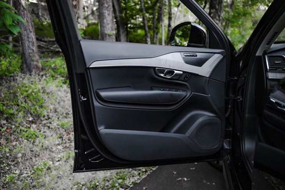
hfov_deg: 60.3
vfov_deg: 42.3
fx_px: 245
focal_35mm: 31
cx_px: 142
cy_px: 95
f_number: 2.8
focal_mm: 31
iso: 800
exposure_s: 1/250
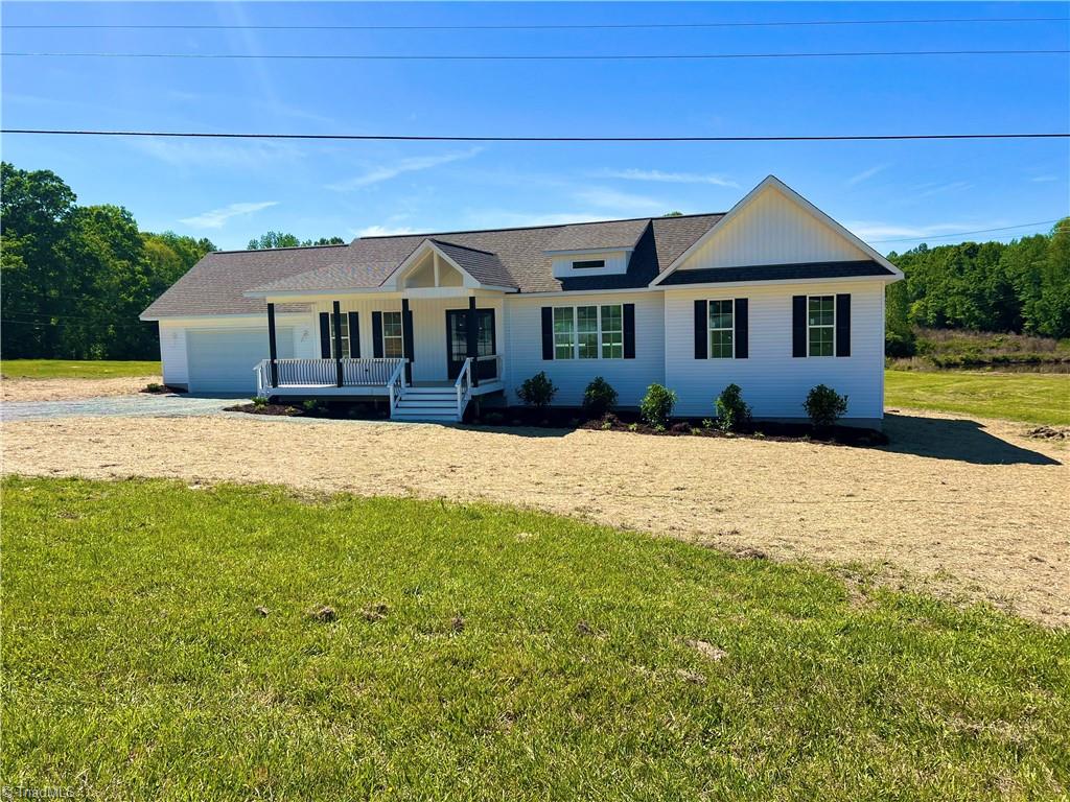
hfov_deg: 67.3
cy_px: 401
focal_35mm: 26
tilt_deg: -3.8
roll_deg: +2.7
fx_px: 804
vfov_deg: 53.1
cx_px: 535
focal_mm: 5.7
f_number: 1.5
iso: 50
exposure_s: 1/4831
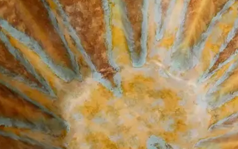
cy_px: 86
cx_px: 155
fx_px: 805
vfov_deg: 10.6
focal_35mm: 124
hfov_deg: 16.8
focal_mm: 22
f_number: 5
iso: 3200
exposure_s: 1/250
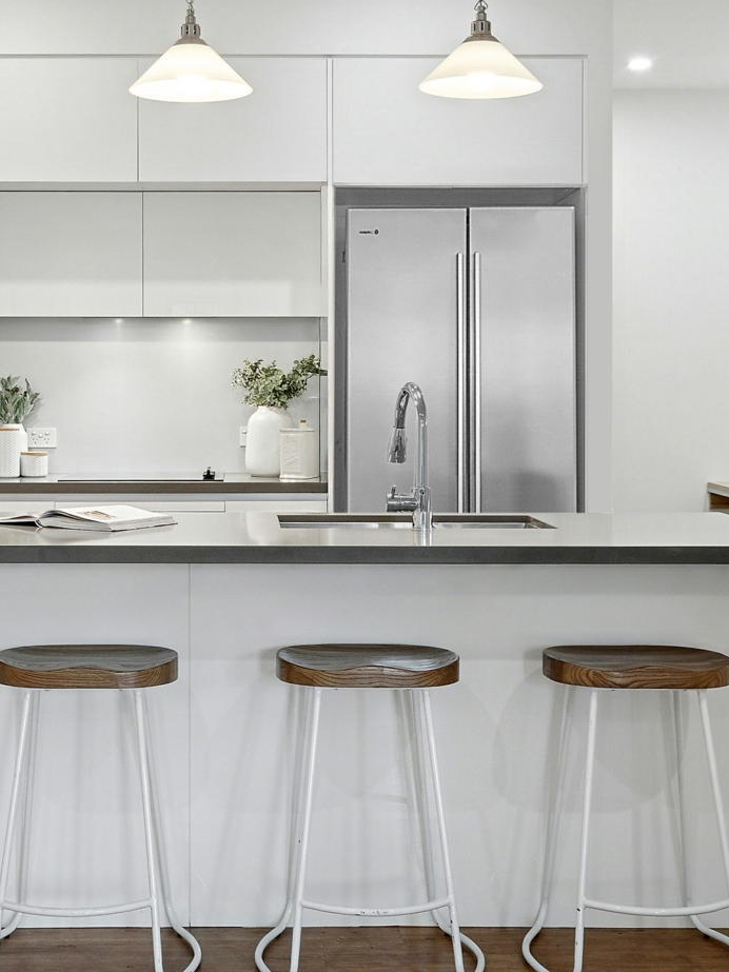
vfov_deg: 38.1
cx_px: 194
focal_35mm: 50
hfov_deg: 28.7
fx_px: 1404
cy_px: 420
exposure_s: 1/10
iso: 400
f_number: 11
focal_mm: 20
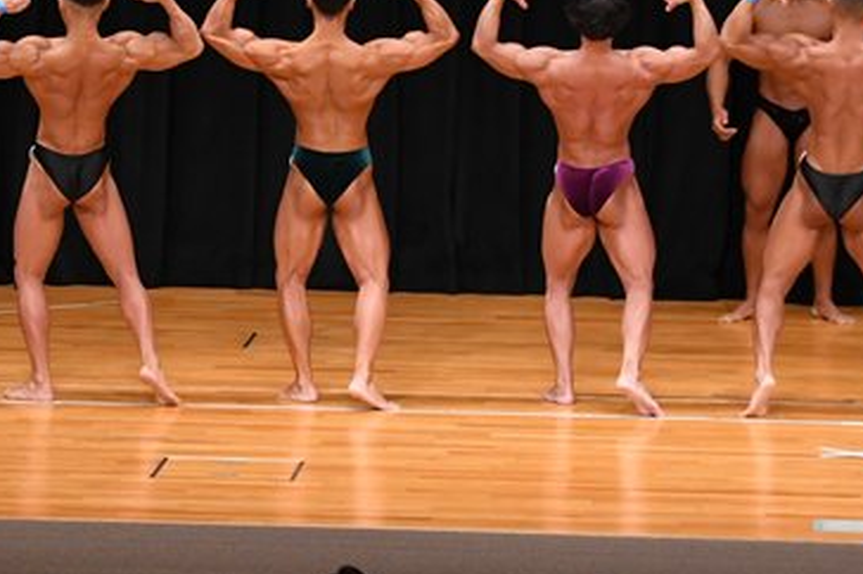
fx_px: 6275
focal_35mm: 262
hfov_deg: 7.9
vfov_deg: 5.2
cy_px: 102
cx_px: 148
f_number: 5.6
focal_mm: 82
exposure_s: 1/400
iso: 3200
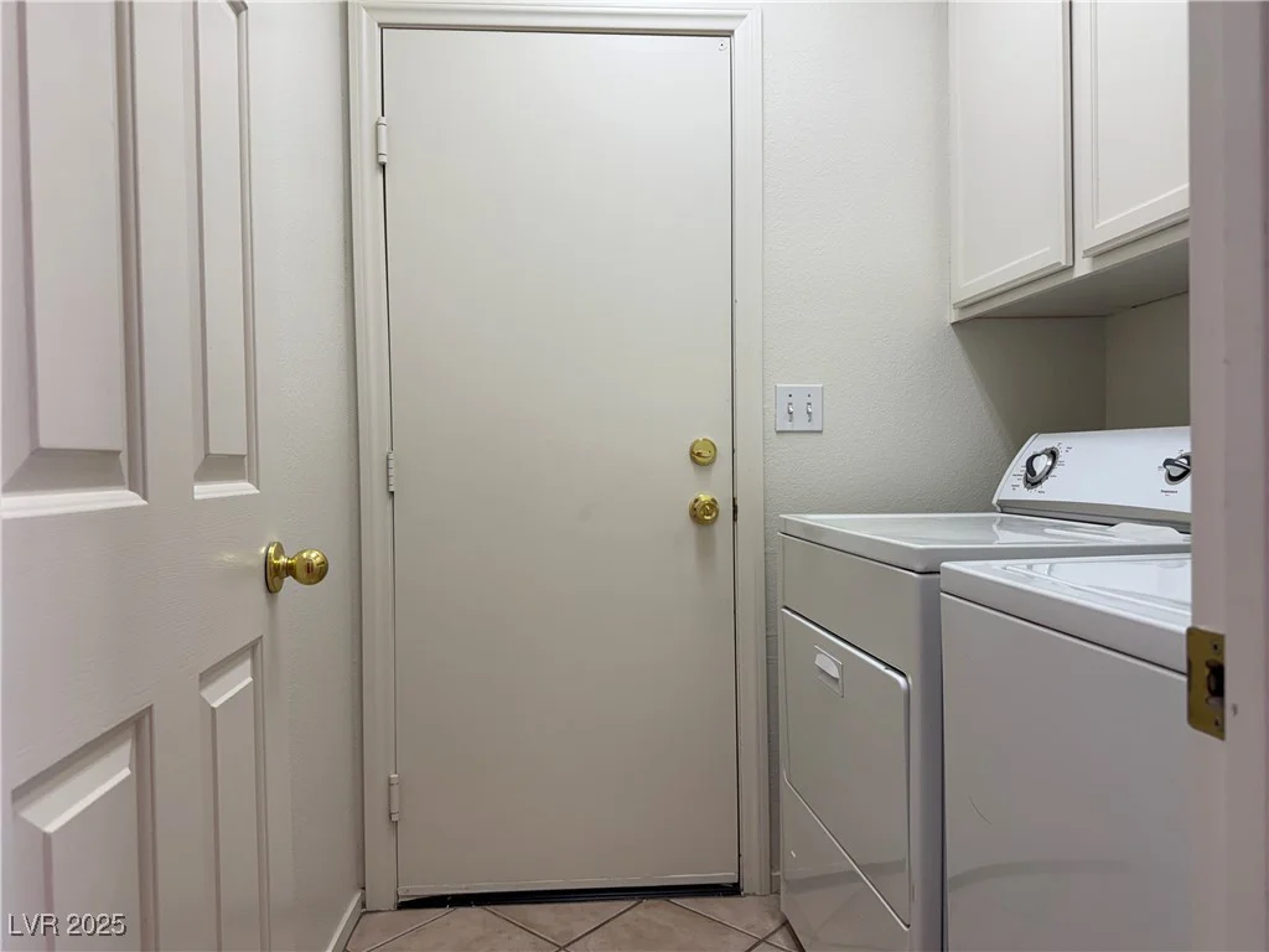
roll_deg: +0.9
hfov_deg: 71.6
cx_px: 634
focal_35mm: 24
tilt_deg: -1.0
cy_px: 476
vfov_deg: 56.8
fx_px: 880
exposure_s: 1/120
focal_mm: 6.76
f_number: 1.78
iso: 64
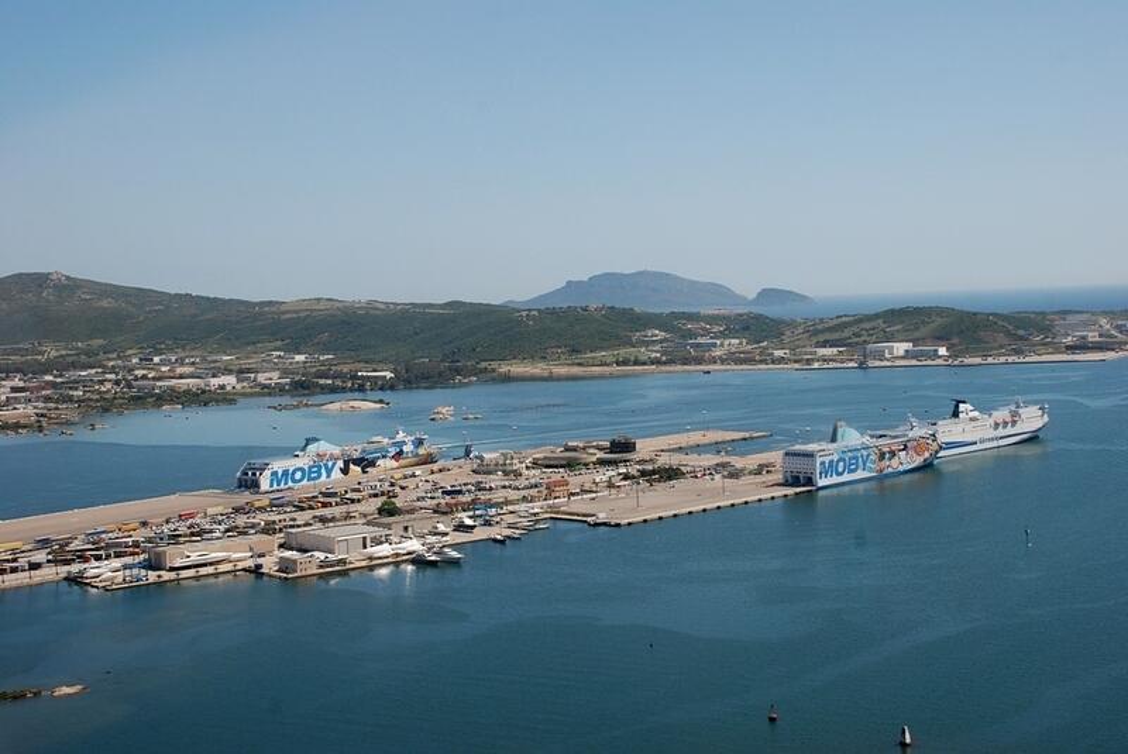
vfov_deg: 25.8
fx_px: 1646
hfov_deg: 37.8
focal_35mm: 52
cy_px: 377
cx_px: 564
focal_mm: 35
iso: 200
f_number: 9
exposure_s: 1/320
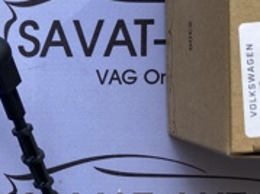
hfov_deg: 18.8
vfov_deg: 14.8
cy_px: 108
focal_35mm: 100
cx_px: -32
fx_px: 751
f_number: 1.8
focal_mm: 3.99
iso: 20
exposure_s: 1/395
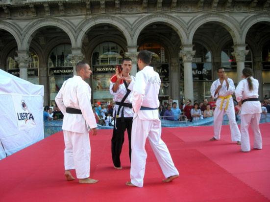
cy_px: 101
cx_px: 135
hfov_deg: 52.6
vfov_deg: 40.7
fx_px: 273
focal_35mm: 35
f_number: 2.8
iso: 50
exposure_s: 1/250
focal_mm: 5.7
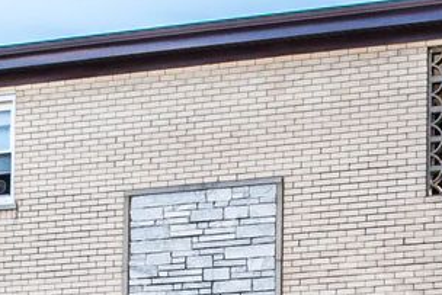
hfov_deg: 13.1
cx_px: 195
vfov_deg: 8.3
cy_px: 598
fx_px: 1928
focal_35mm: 157
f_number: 20
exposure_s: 1/30
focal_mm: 24
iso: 100
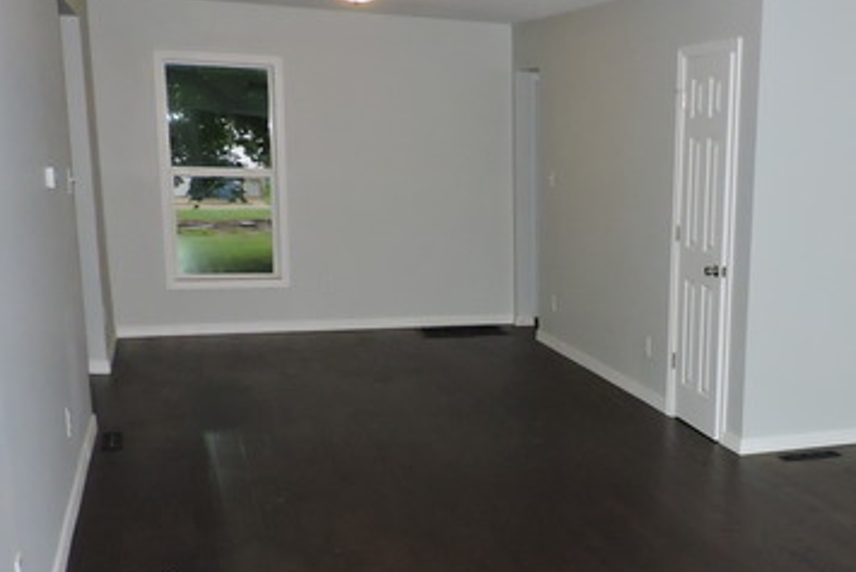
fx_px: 1070
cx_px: 682
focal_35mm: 45
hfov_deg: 41.7
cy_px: 389
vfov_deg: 29.7
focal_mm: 4.3
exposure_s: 1/320
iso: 800
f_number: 3
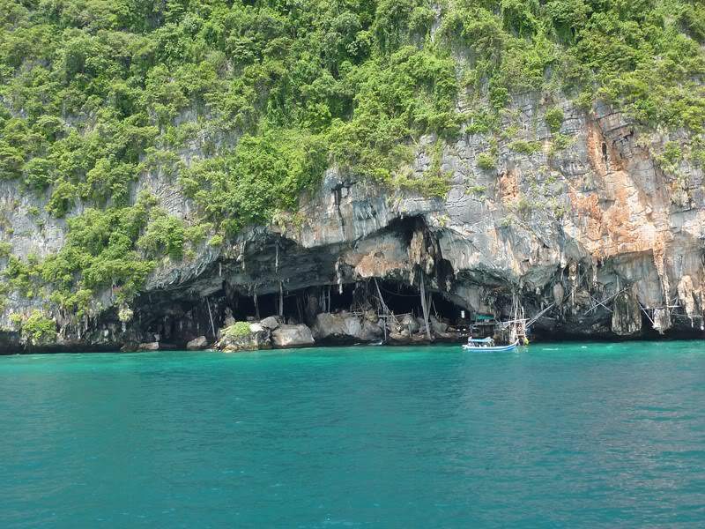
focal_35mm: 45
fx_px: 916
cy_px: 264
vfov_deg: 32.2
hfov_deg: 42.1
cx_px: 352
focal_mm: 6.1
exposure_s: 1/160
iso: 80
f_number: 4
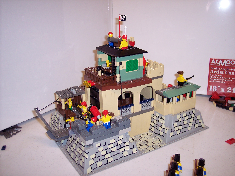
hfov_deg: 47.9
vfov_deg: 36.8
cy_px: 88
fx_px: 265
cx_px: 118
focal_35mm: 39
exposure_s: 1/60
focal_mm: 8
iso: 100
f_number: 2.8
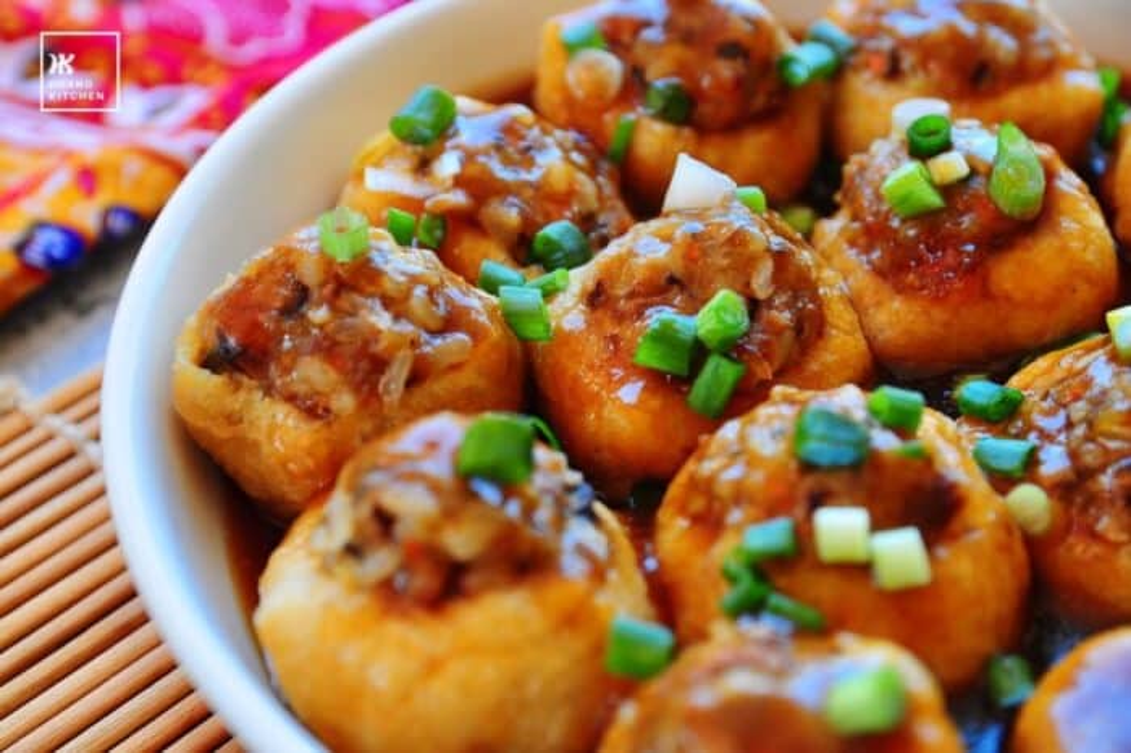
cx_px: 566
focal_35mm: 75
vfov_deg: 18.2
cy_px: 376
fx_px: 2355
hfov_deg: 27.0
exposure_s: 1/90
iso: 200
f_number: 4.8
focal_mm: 50
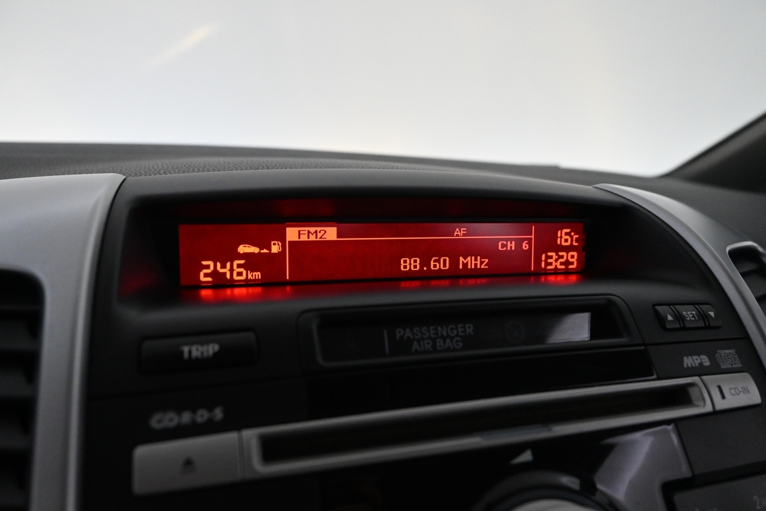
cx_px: 383
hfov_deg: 67.4
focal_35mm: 27
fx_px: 574
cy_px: 256
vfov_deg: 47.9
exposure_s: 1/100
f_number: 5
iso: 3200
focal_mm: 18
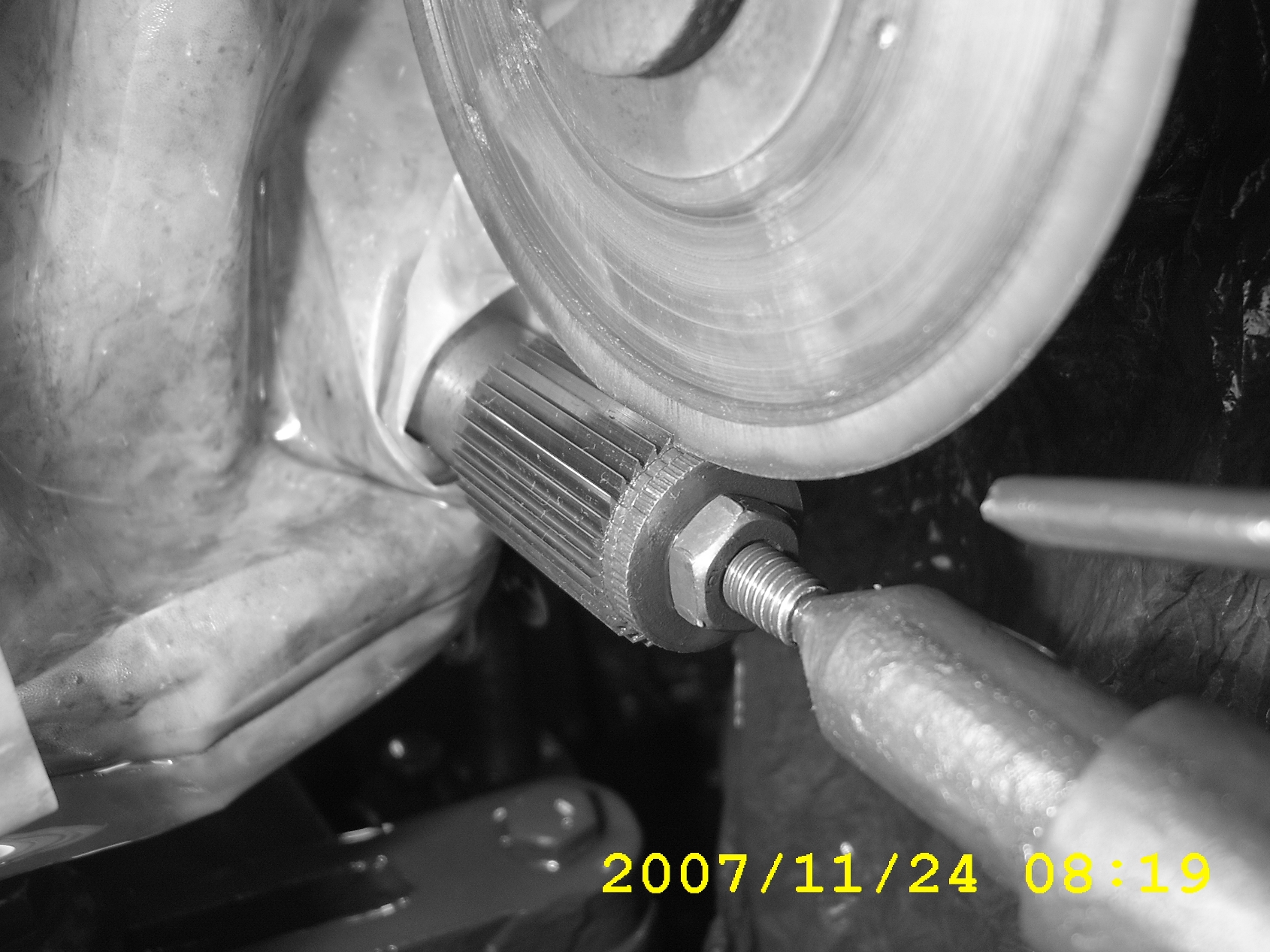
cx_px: 635
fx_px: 1137
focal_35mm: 31
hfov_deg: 58.4
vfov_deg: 45.4
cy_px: 476
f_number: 2.7
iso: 100
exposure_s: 1/8
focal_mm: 8.13
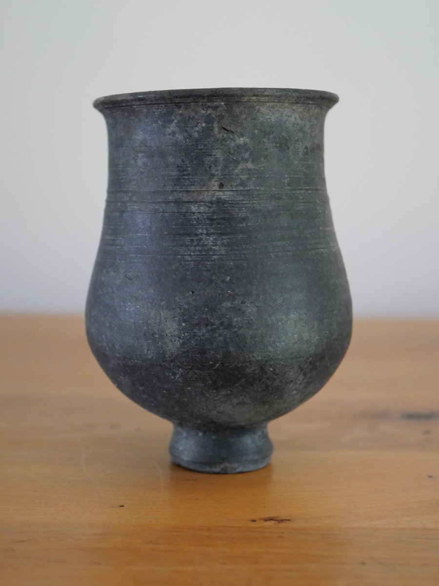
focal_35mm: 60
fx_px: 1015
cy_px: 293
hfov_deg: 24.4
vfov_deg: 32.2
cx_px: 220
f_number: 2.8
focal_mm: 30
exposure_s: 1/30
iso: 3200
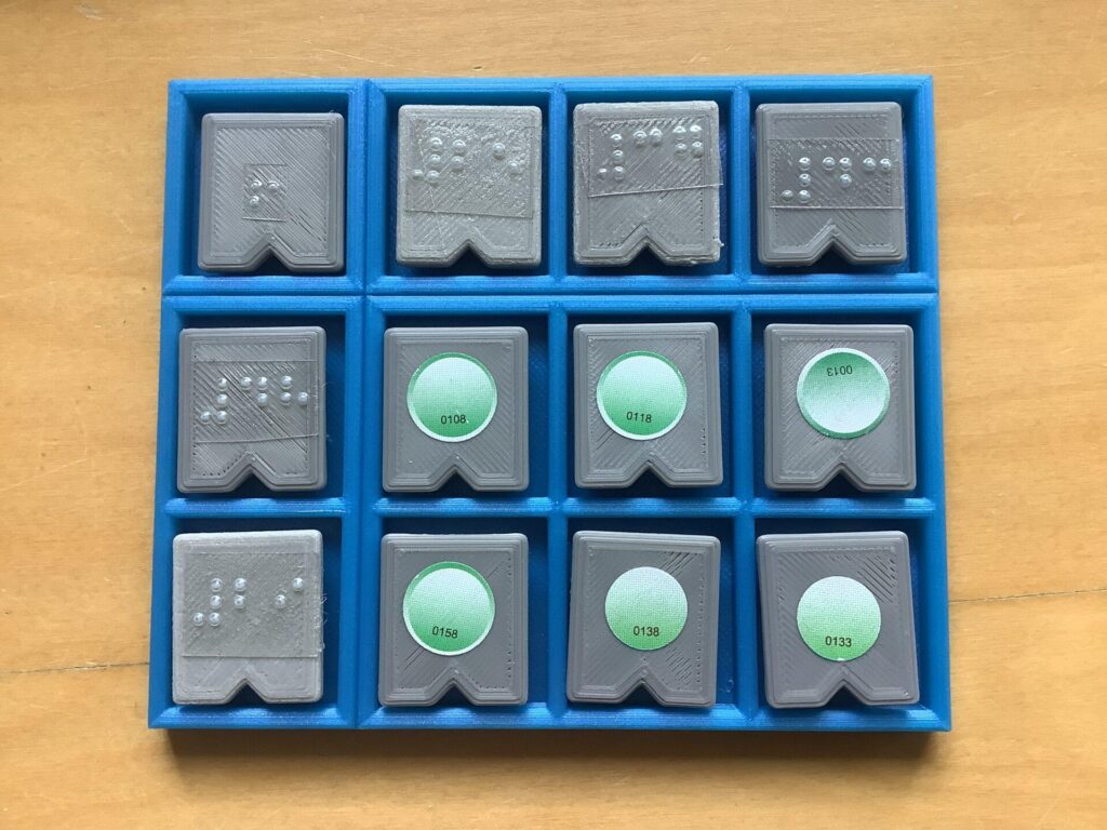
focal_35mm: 31
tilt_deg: -86.3
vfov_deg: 45.4
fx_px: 991
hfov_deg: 58.4
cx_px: 554
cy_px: 415
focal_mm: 3.3
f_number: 2.4
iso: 160
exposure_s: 1/60
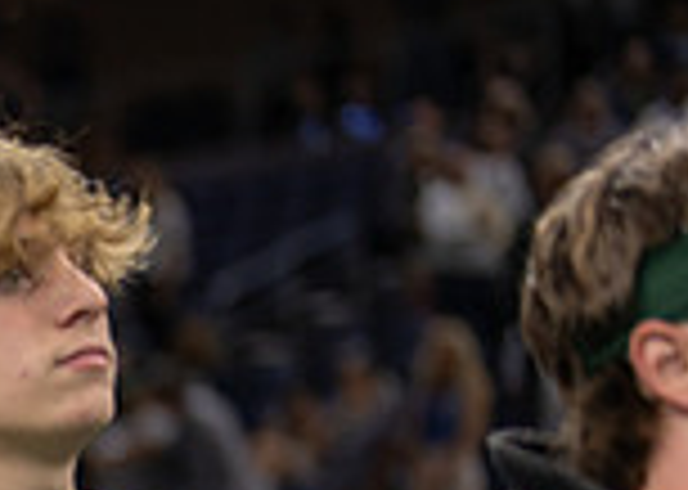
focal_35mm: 199
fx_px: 3885
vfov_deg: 7.1
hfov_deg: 9.6
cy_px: 805
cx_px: -585
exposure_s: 1/500
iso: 160
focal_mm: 50
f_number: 1.2
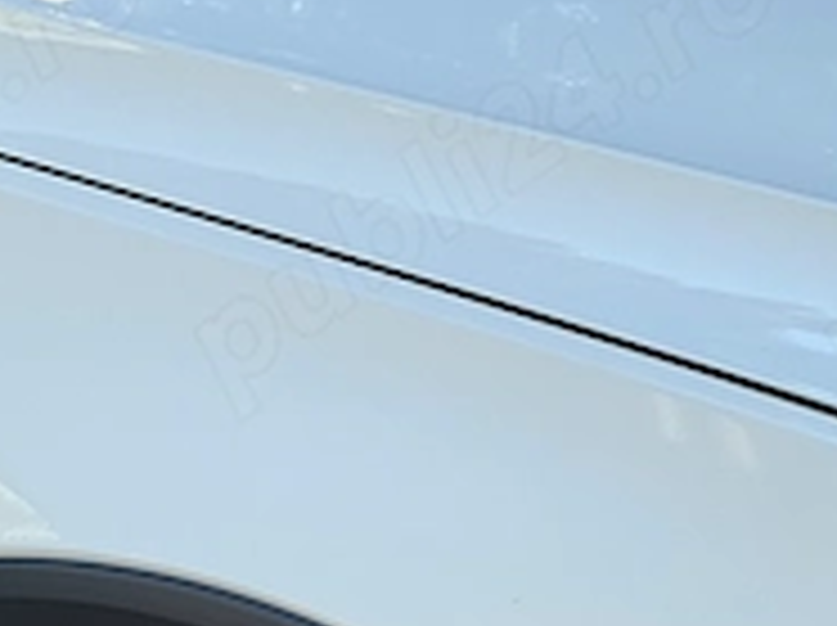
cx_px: 796
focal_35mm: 155
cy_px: 905
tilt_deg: -25.9
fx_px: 3743
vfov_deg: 9.3
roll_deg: +2.3
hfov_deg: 12.6
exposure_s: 1/1429
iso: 64
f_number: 1.78
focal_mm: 6.76
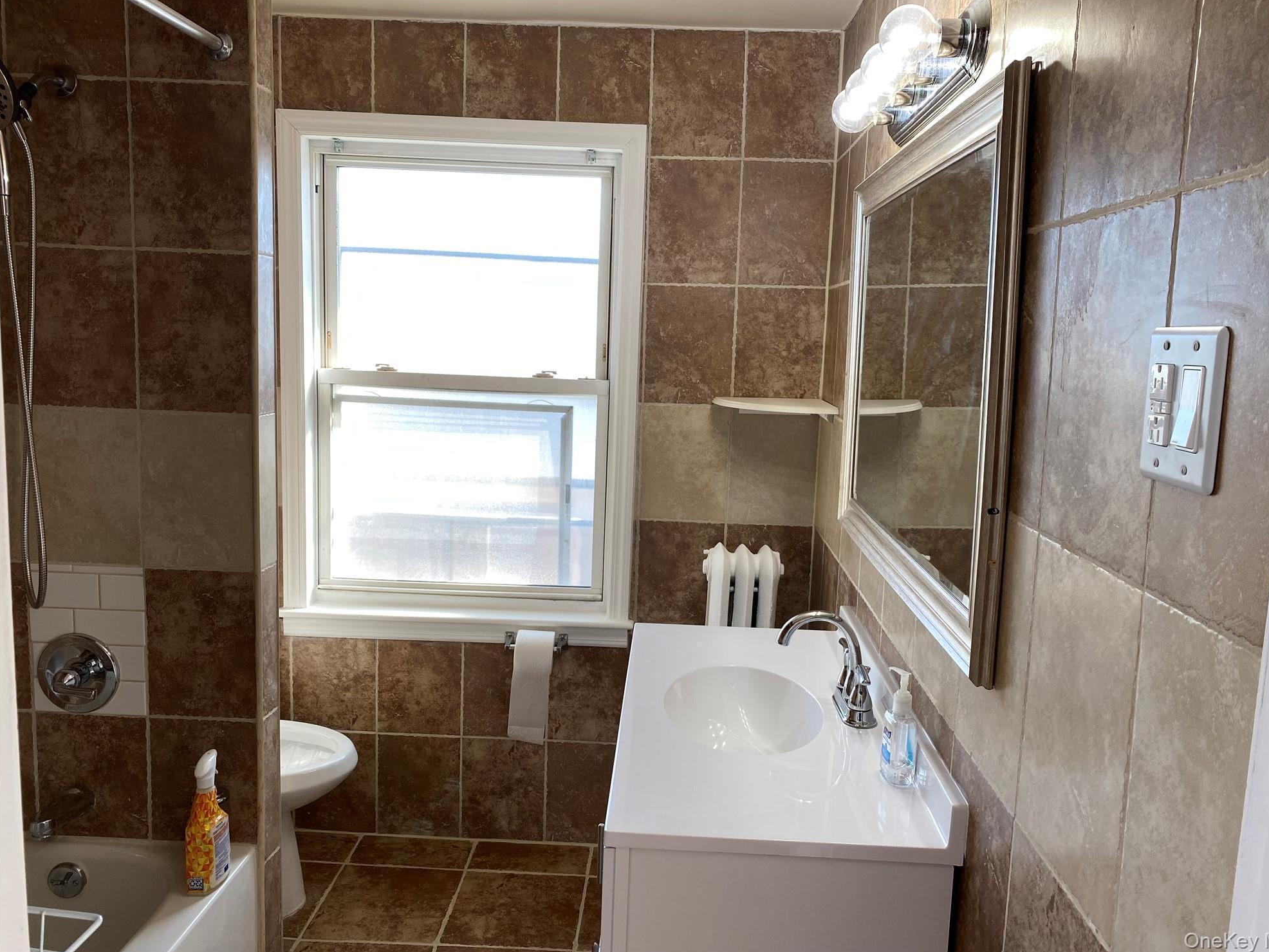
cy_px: 462
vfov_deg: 51.3
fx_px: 990
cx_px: 656
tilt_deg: -7.7
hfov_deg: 65.3
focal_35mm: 27
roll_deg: -1.9
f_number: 1.8
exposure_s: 1/122
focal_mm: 4.25
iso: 32
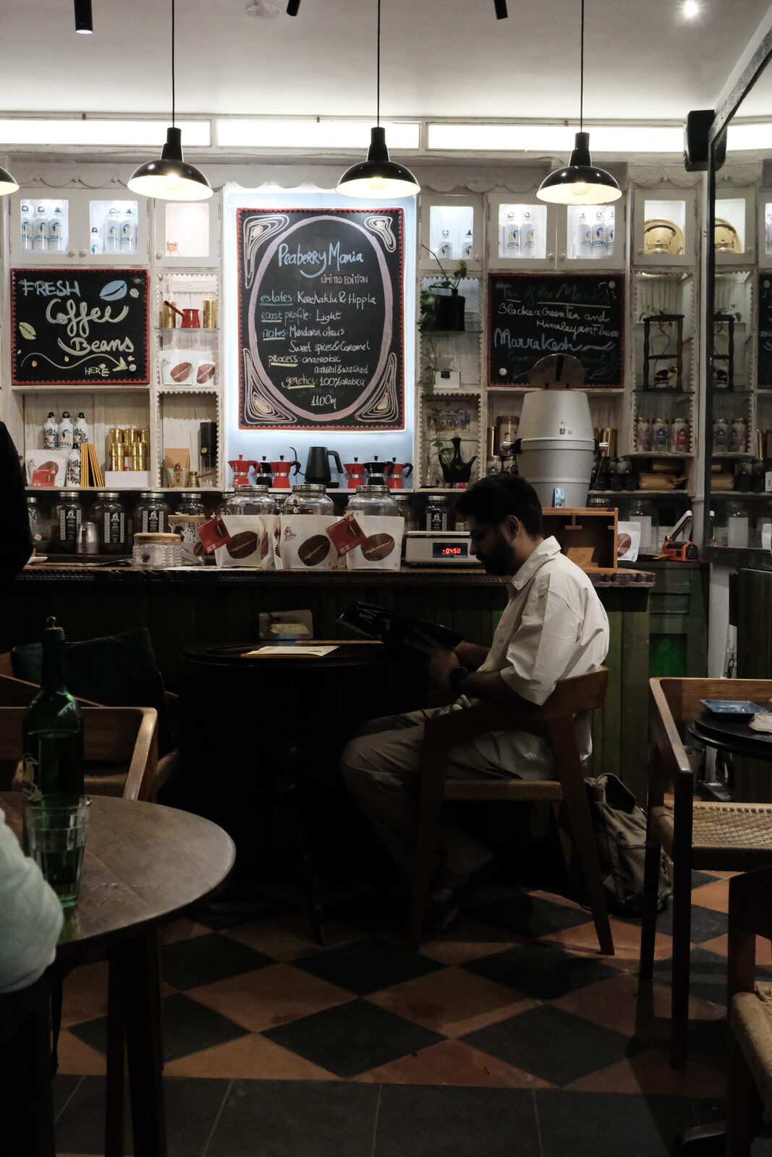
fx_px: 1158
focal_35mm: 36
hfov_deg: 36.9
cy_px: 578
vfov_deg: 53.1
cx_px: 386
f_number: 5.6
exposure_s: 1/250
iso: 12800
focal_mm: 24.2
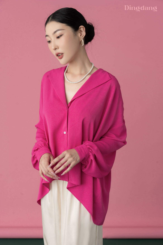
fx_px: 374
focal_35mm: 55
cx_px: 82
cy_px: 122
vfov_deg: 36.2
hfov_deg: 24.6
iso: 400
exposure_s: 1/160
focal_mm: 55
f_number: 9
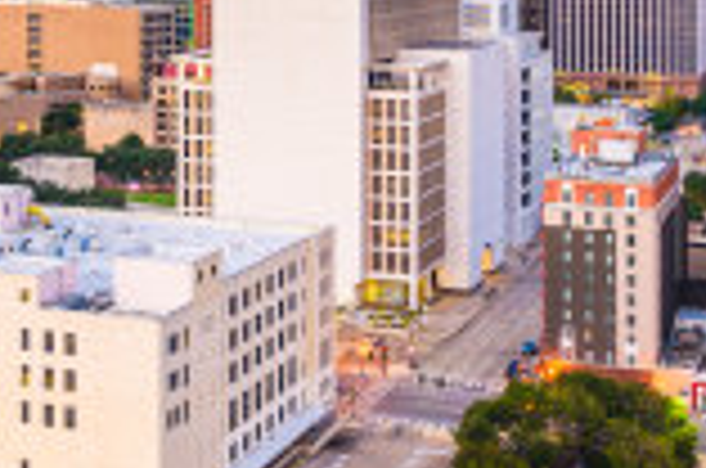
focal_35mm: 86
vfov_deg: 15.3
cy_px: -68
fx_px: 1683
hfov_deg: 23.4
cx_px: 148
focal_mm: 22
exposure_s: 13
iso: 64
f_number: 8
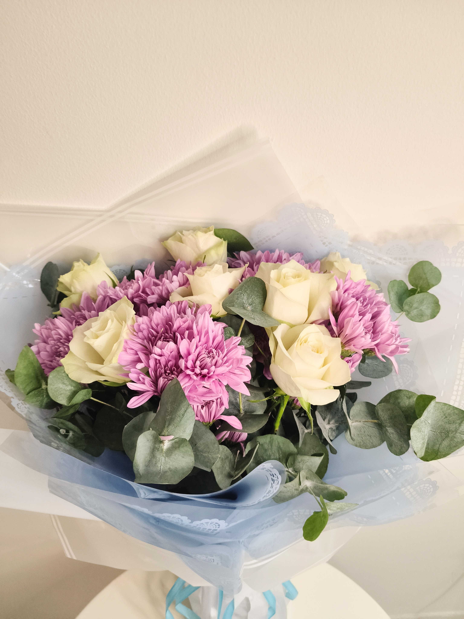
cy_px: 310
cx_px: 232
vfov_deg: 67.3
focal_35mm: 26
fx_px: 465
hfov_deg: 53.1
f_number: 1.8
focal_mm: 4.84
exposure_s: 1/50
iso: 640
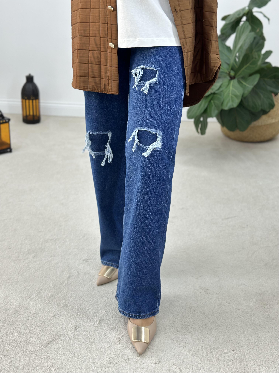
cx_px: 140
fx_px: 516
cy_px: 186
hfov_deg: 30.3
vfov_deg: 39.7
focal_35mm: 48
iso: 80
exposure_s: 1/190
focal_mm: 6.86
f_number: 1.78
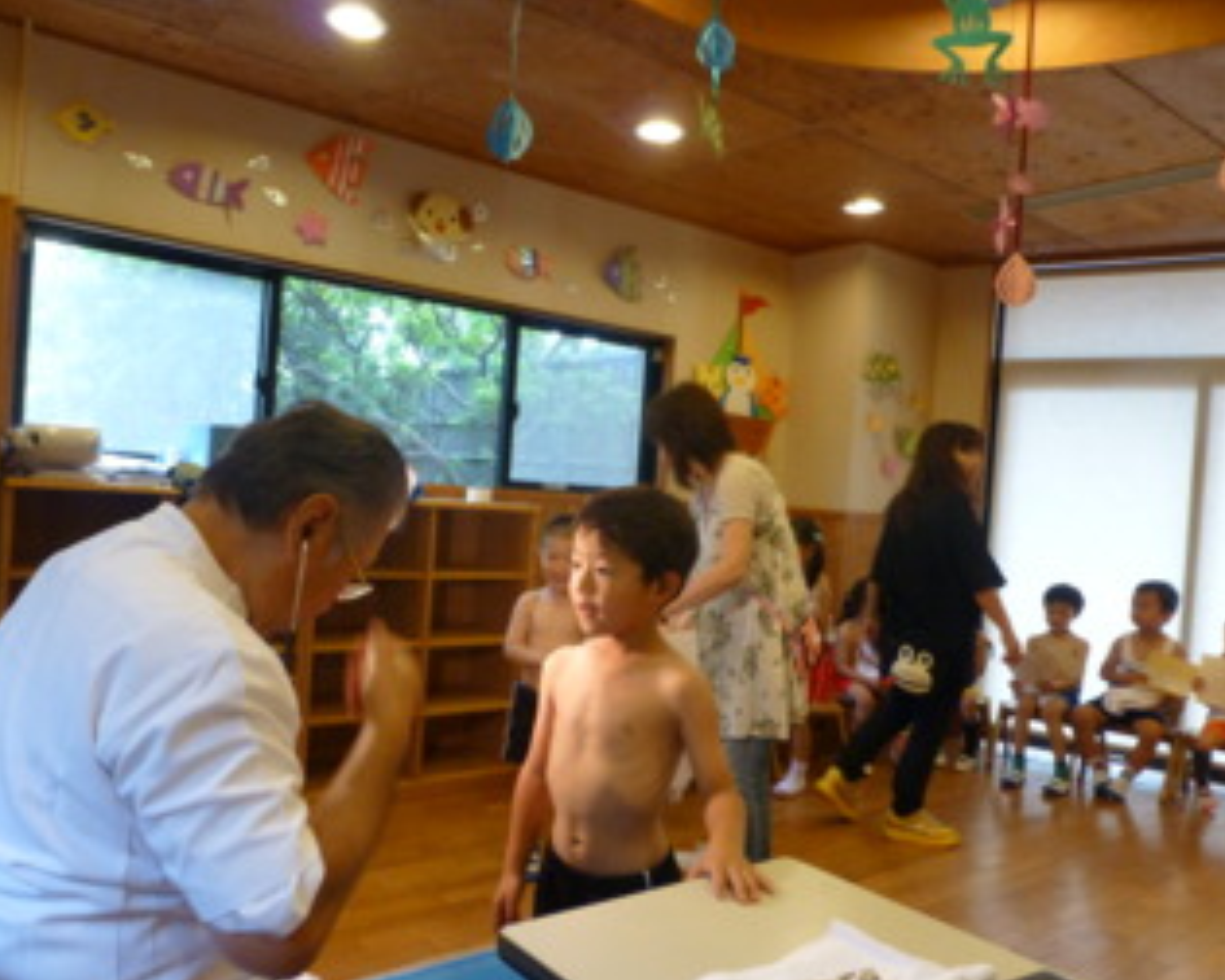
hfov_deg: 66.0
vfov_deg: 54.9
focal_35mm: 26
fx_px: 943
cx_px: 583
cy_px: 506
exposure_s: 1/50
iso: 400
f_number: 3.3
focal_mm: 4.3
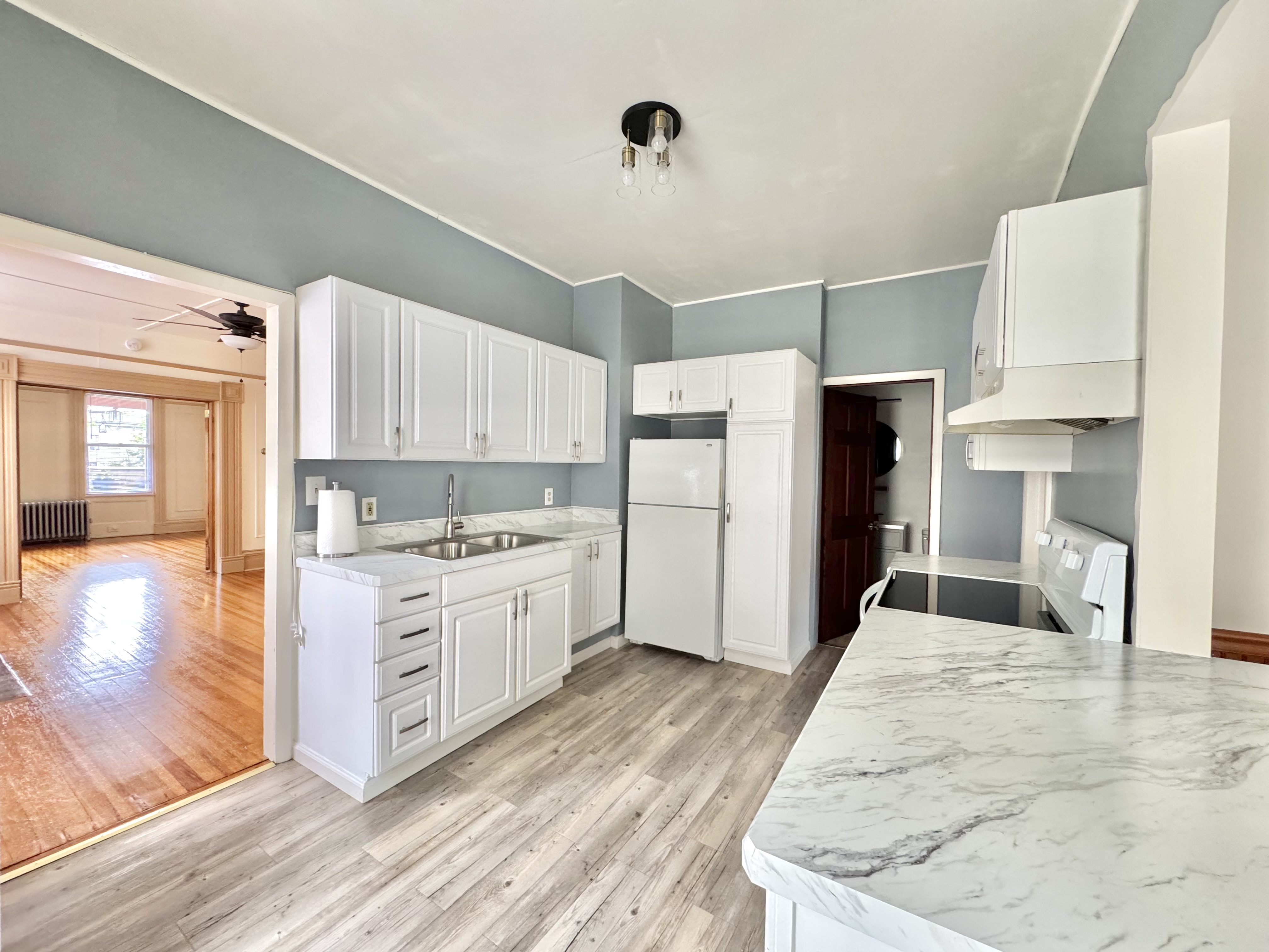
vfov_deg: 85.7
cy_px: 476
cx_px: 634
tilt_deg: -2.2
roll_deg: -0.5
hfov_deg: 102.1
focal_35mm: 14
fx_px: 513
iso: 320
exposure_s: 1/74
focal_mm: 2.22
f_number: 2.2
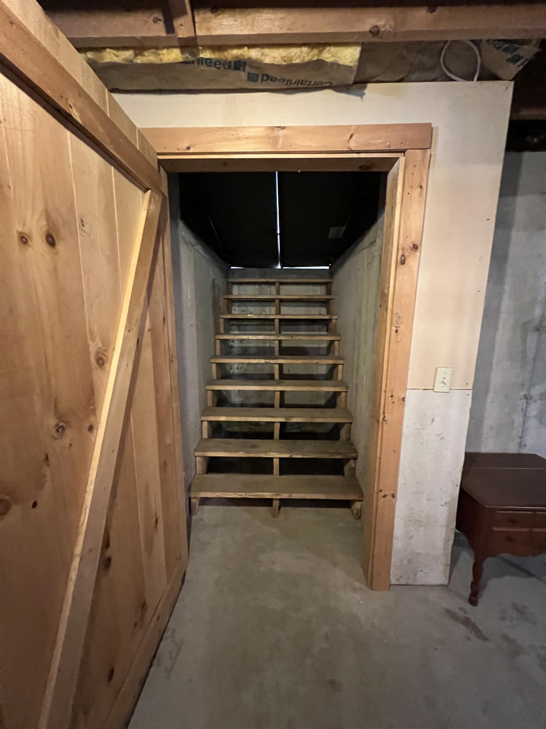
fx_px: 273
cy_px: 364
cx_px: 273
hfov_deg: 89.9
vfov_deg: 106.2
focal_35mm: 13
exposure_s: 1/30
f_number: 1.8
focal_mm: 1.57
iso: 1600
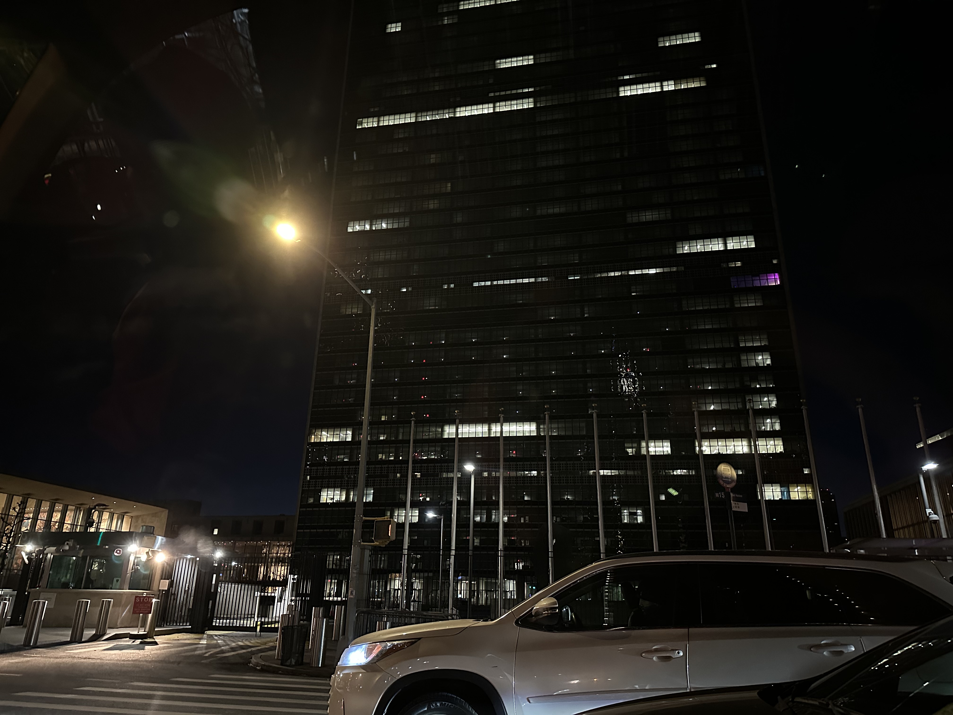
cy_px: 358
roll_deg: -1.6
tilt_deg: +19.0
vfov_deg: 56.8
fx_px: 661
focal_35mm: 24
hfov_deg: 71.6
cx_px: 476
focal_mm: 6.86
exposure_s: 1/24
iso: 1600
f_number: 1.78
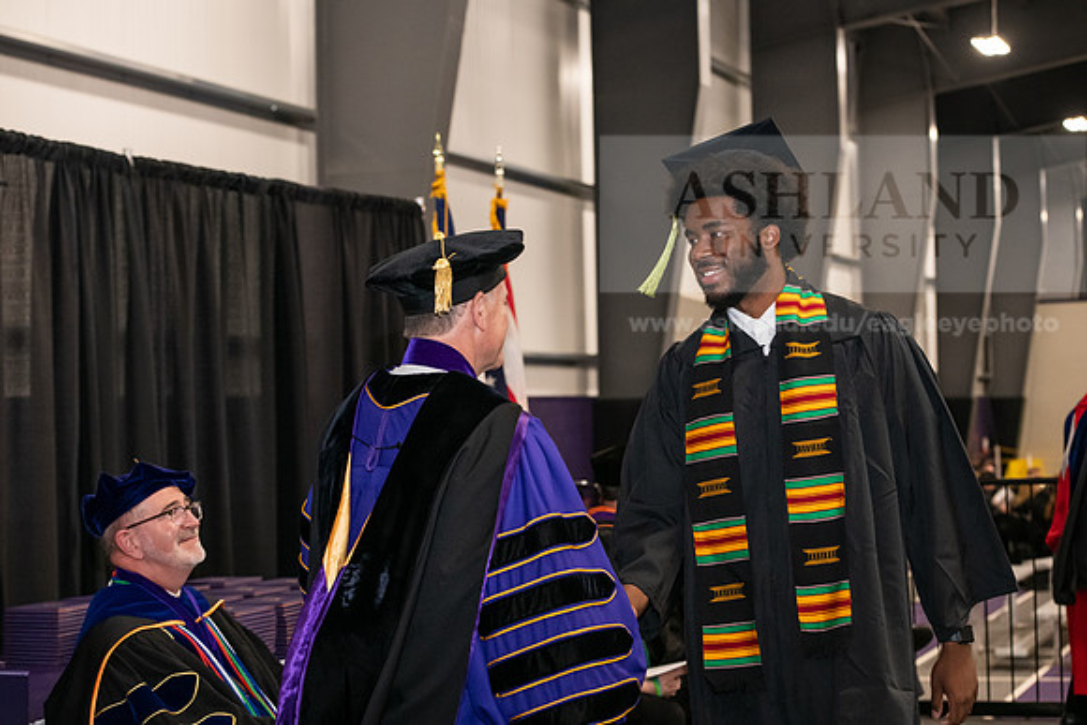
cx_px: 544
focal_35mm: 70
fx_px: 2114
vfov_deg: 19.5
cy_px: 362
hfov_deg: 28.8
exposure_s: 1/200
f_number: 5
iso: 2500
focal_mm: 70
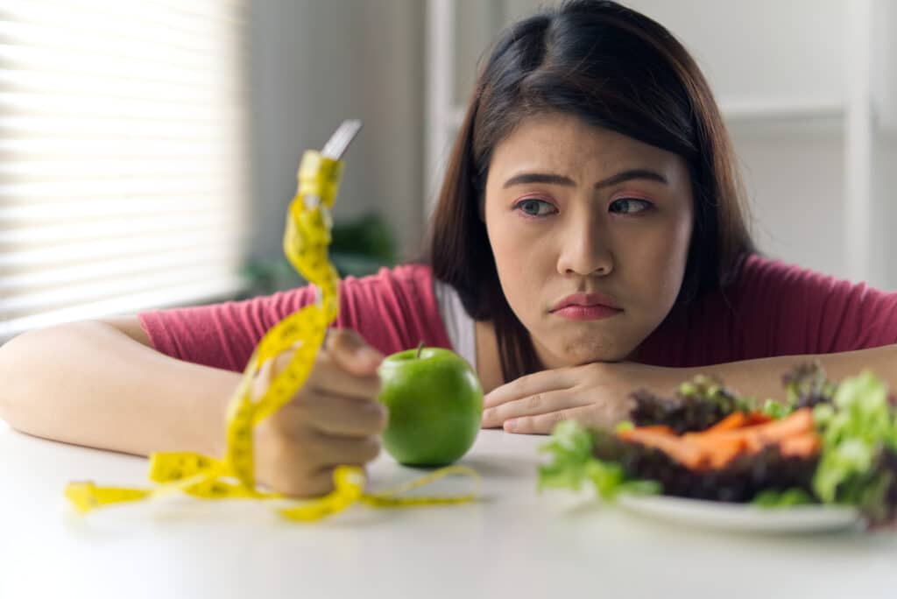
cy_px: 300
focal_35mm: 55
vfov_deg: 24.7
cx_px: 448
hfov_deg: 36.2
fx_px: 1371
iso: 100
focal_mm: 55
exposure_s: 1/160
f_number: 2.2
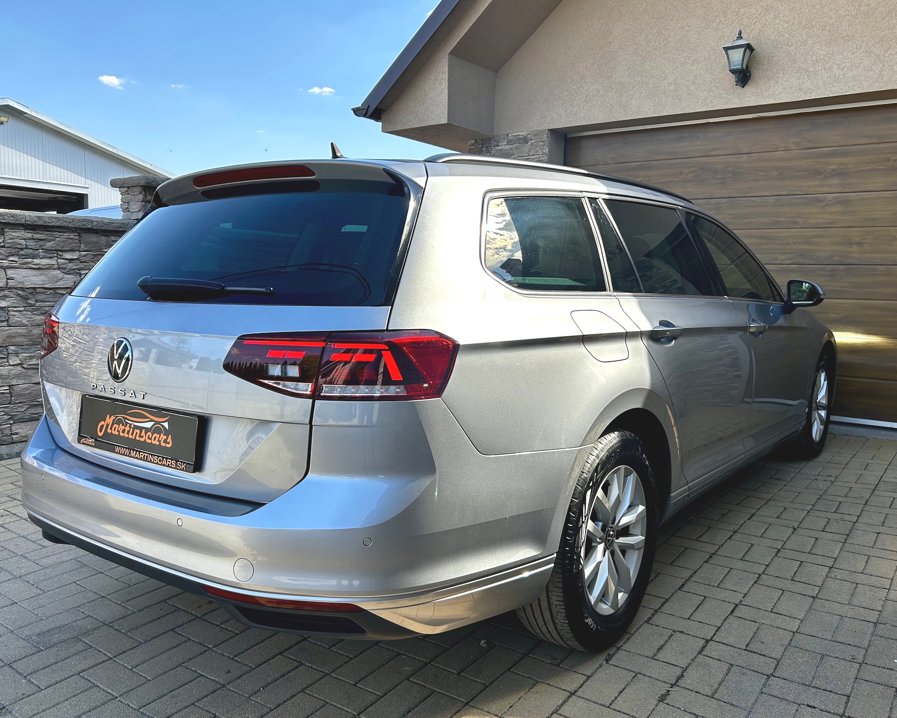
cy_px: 359
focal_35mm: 28
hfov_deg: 62.2
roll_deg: -1.1
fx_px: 743
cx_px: 456
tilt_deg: -6.4
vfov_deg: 51.5
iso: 50
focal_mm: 5.7
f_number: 1.5
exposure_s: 1/1000
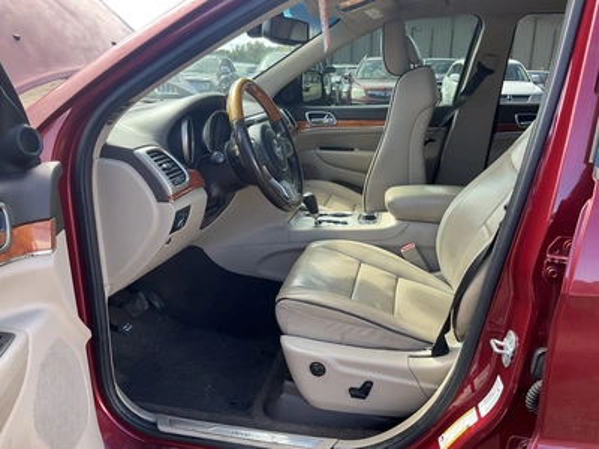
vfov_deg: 48.2
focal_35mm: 29
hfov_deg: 61.7
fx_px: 502
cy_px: 224
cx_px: 300
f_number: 1.8
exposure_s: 1/131
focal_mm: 3
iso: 20
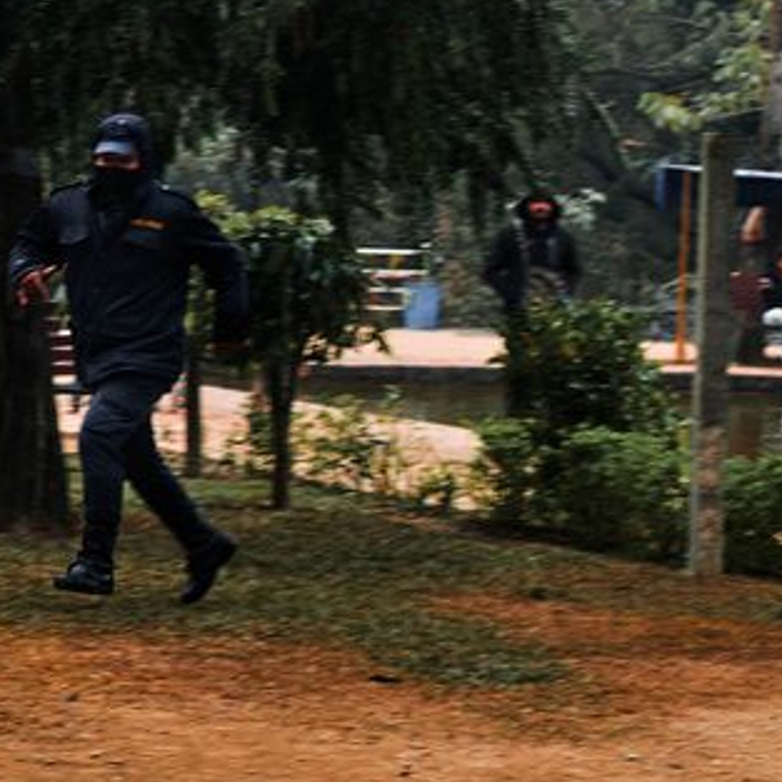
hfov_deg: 10.7
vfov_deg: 10.7
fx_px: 4166
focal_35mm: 163
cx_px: 650
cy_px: 398
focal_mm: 75
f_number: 5.6
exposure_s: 1/250
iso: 400
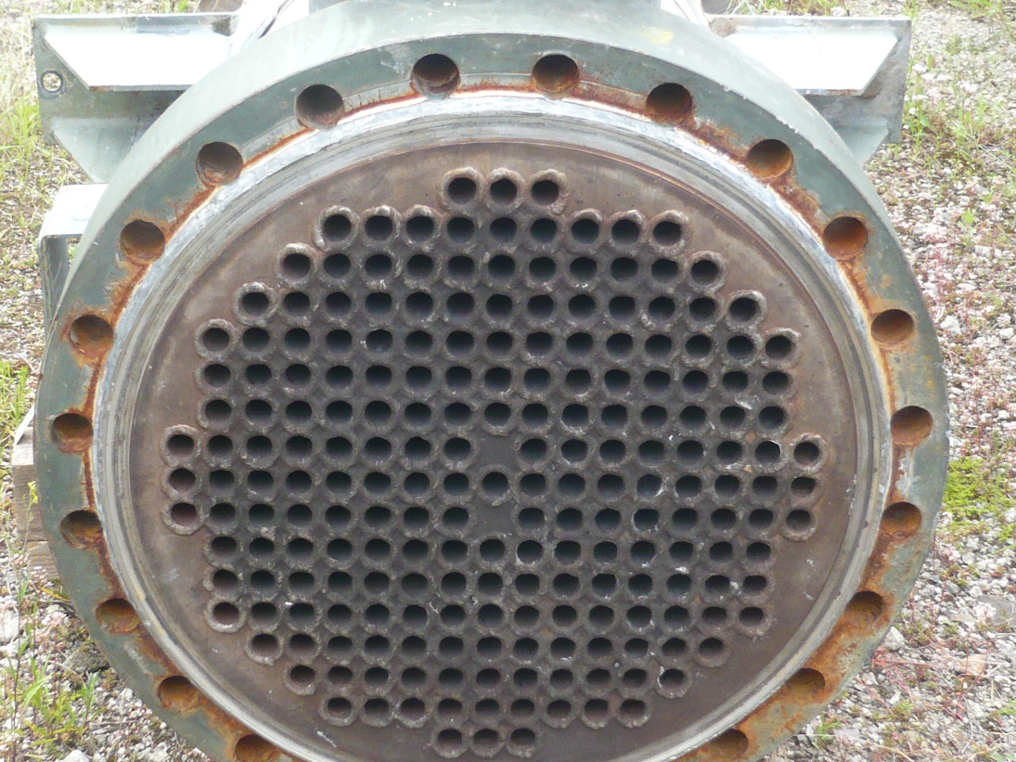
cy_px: 441
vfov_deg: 19.4
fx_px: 2230
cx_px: 482
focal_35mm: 76
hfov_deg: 25.7
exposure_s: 1/320
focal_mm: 7
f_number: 3.4
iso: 200
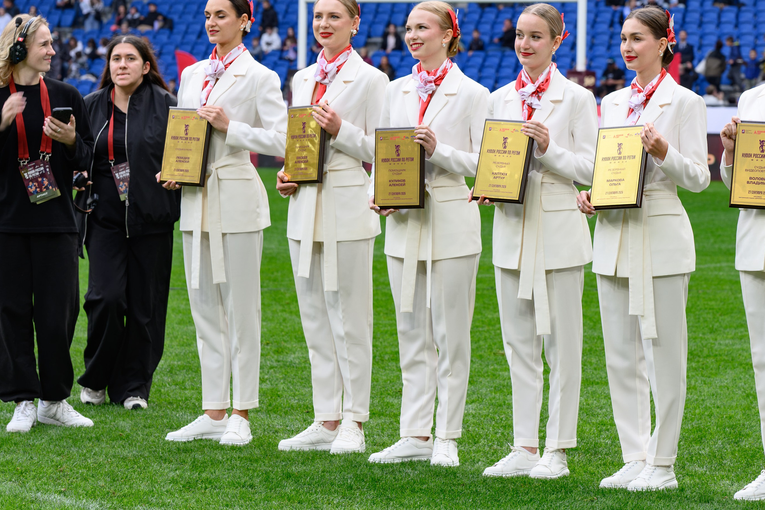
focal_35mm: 152
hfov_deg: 13.5
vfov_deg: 9.0
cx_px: 449
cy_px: 145
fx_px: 3230
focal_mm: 95
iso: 100
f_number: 5.6
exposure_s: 1/125
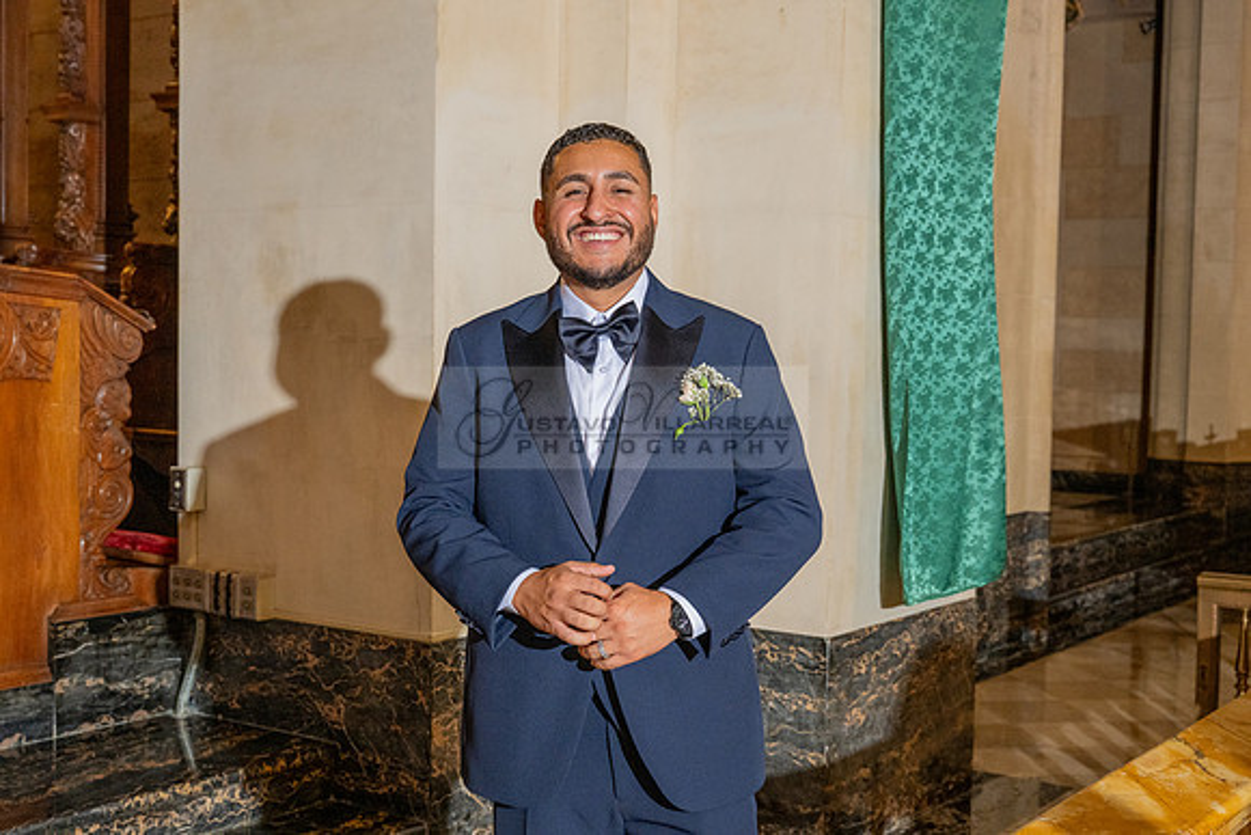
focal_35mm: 46
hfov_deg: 42.7
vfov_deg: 29.3
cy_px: 418
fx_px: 1599
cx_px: 626
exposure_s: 1/200
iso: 2000
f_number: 6.3
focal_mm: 46
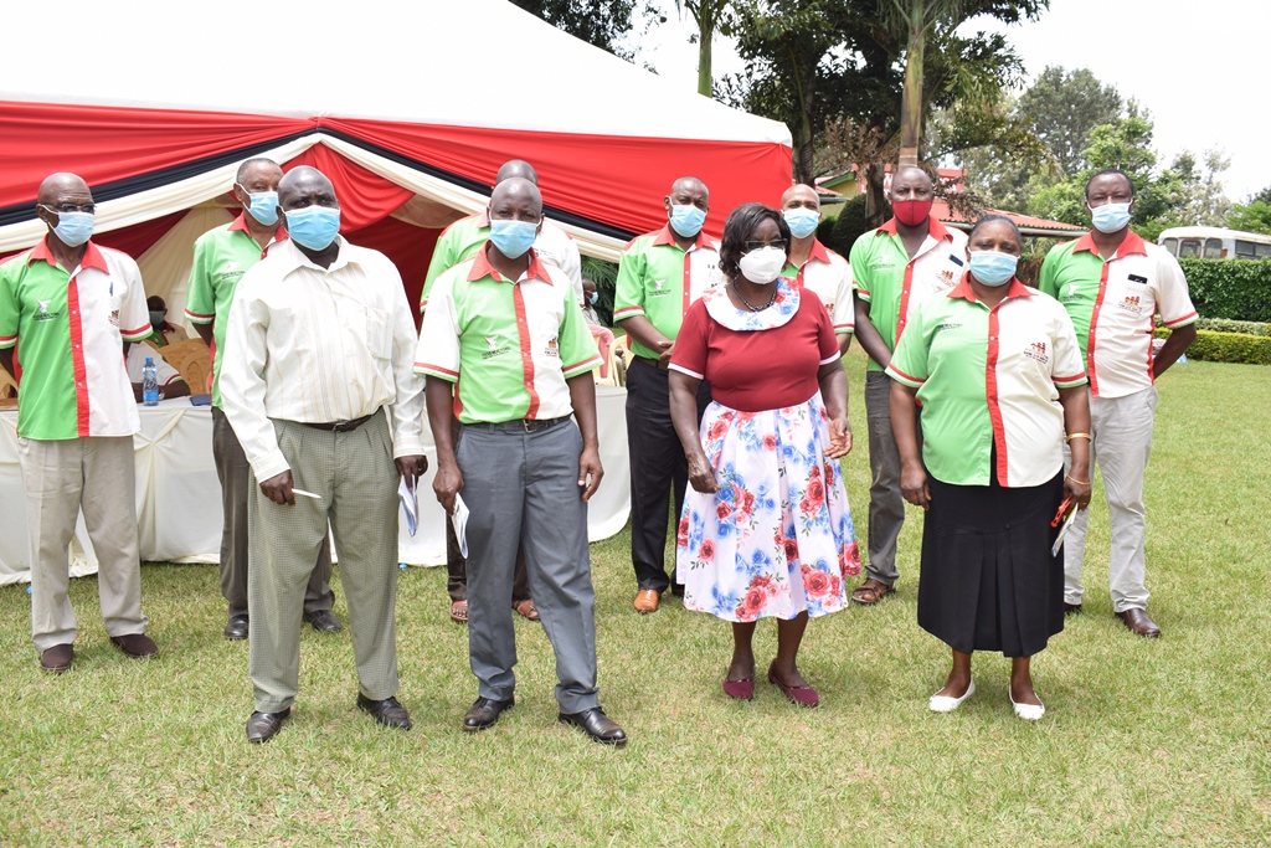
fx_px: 1165
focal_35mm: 33
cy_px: 424
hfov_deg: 57.2
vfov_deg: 40.0
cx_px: 636
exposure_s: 1/200
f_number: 8
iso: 250
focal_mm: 22
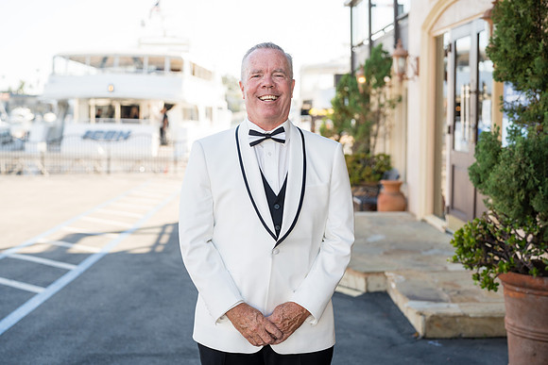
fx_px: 785
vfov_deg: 26.2
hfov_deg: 38.5
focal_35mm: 52
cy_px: 182
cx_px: 274
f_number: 2.8
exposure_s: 1/500
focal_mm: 50
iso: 125
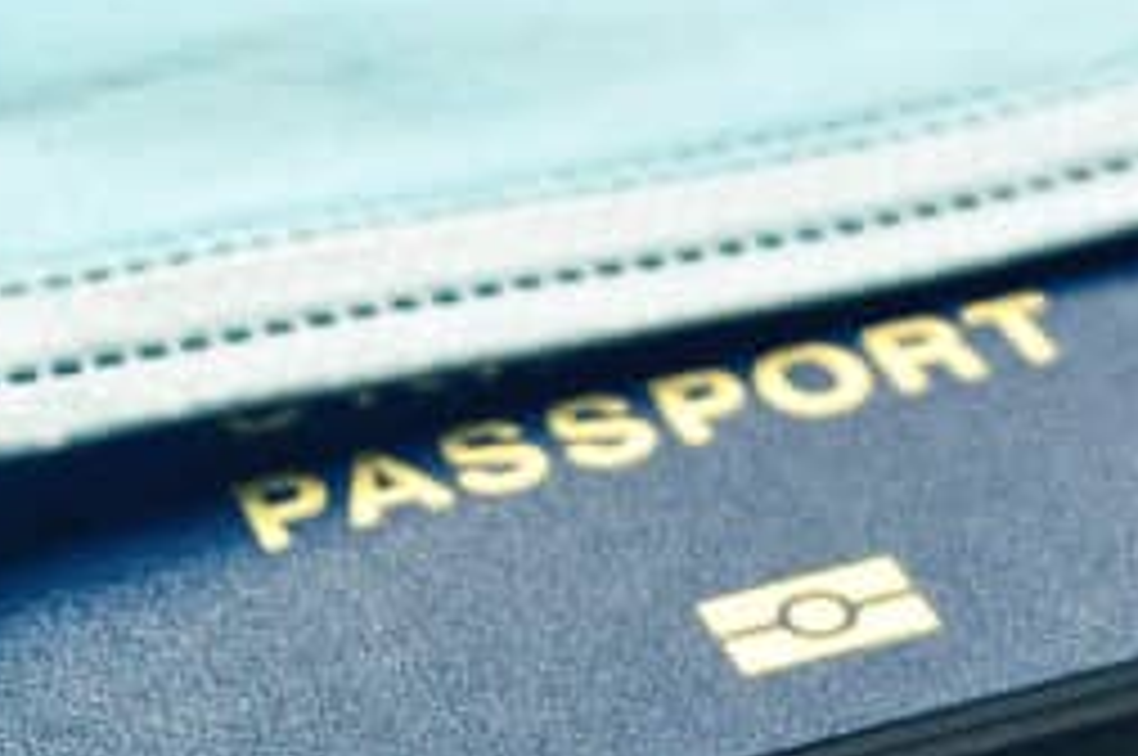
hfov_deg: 12.1
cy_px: 1330
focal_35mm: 170
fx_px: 5367
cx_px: 792
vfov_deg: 7.8
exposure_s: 1/80
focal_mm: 28
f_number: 4.5
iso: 400
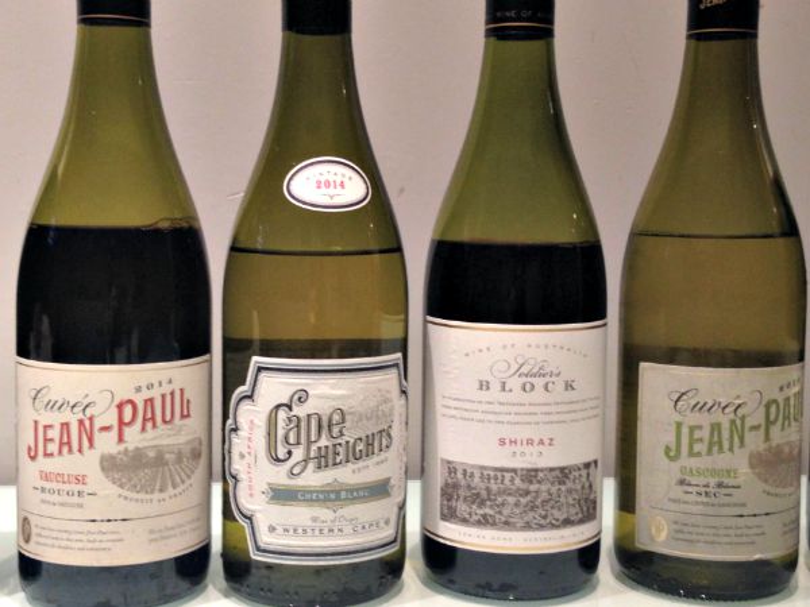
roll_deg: -1.7
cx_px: 405
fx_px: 772
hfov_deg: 55.4
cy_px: 304
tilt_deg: -6.0
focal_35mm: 33
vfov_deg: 42.9
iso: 80
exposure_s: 1/20
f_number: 2.4
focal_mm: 4.12
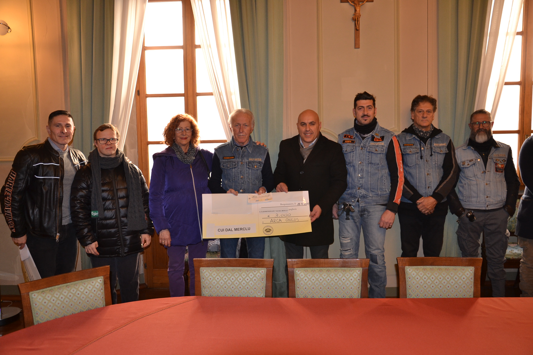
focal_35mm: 32
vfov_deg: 41.7
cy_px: 178
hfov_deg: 59.5
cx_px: 266
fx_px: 466
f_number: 3.8
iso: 400
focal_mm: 21
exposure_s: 1/60
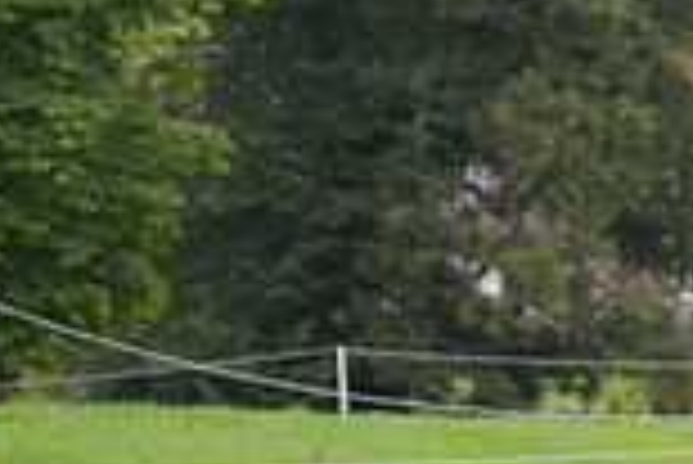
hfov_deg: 6.1
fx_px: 6397
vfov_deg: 4.1
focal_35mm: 332
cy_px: 182
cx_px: 1246
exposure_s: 1/1250
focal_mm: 88
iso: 720
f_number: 4
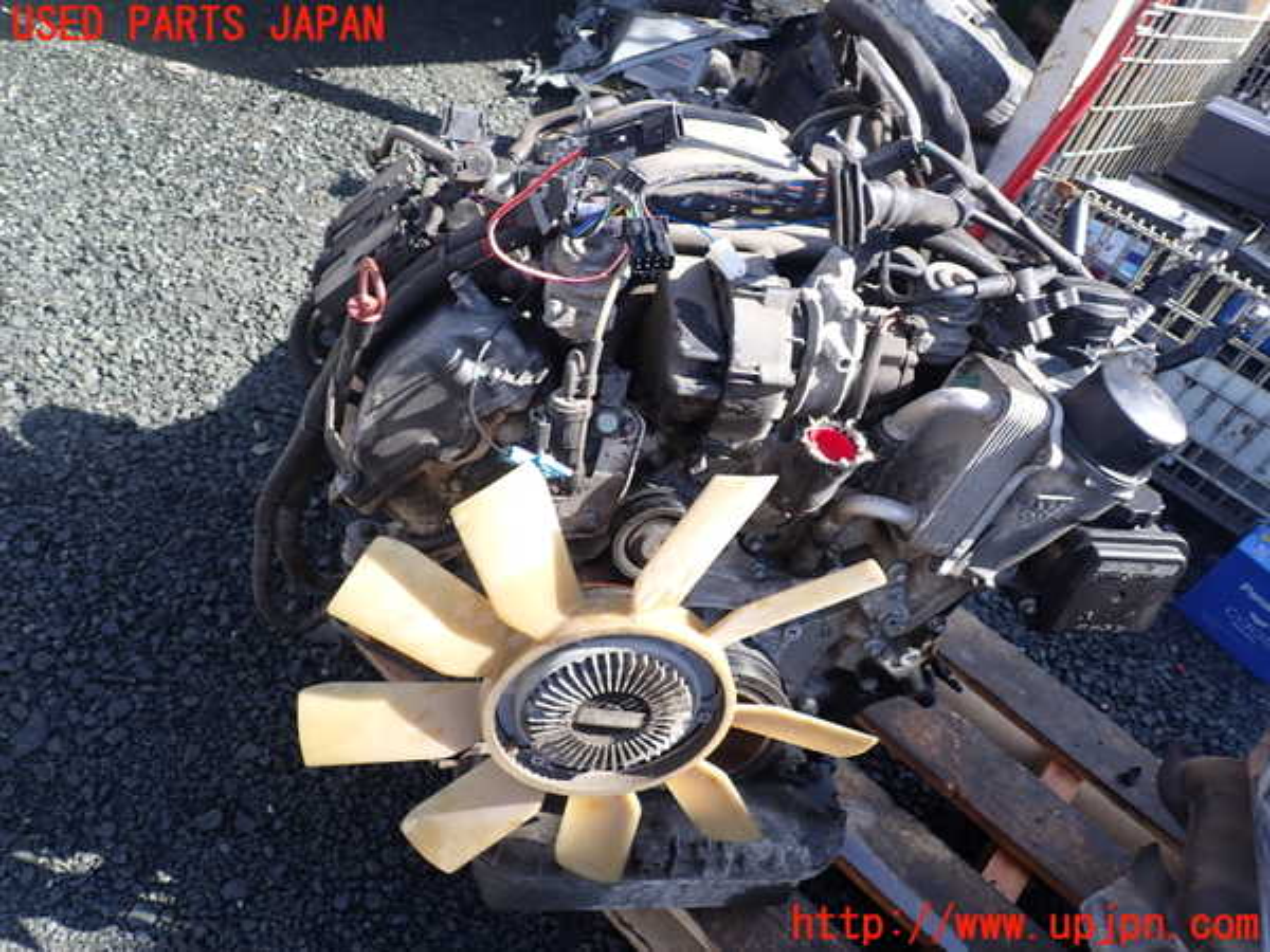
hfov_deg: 69.4
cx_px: 635
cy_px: 476
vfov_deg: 54.9
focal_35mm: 25
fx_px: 917
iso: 100
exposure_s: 1/320
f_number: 2.8
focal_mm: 4.5
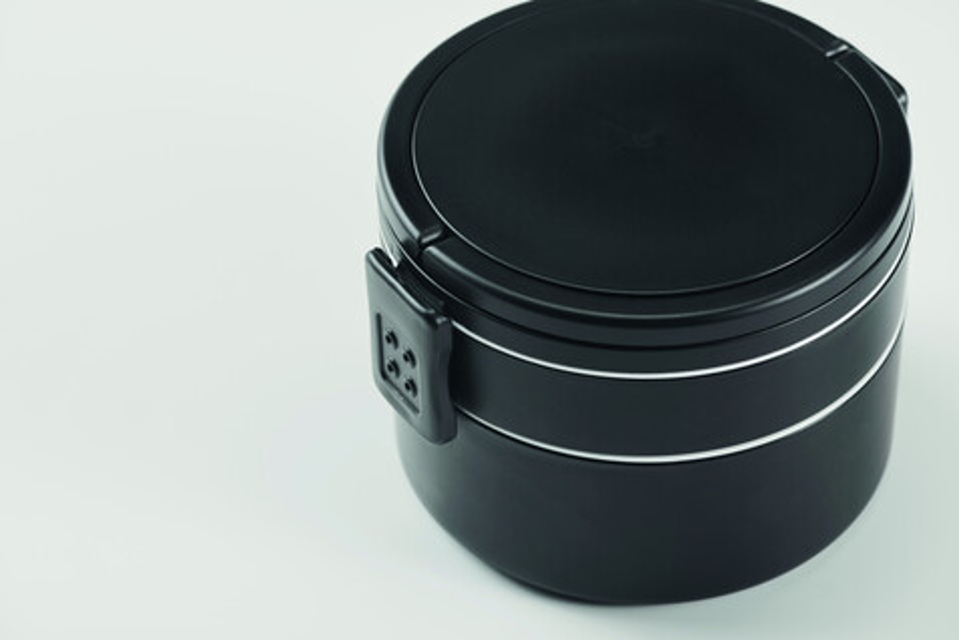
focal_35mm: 105
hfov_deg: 19.5
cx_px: 480
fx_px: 2798
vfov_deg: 13.0
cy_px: 320
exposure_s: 1/100
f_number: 11
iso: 64
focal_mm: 105
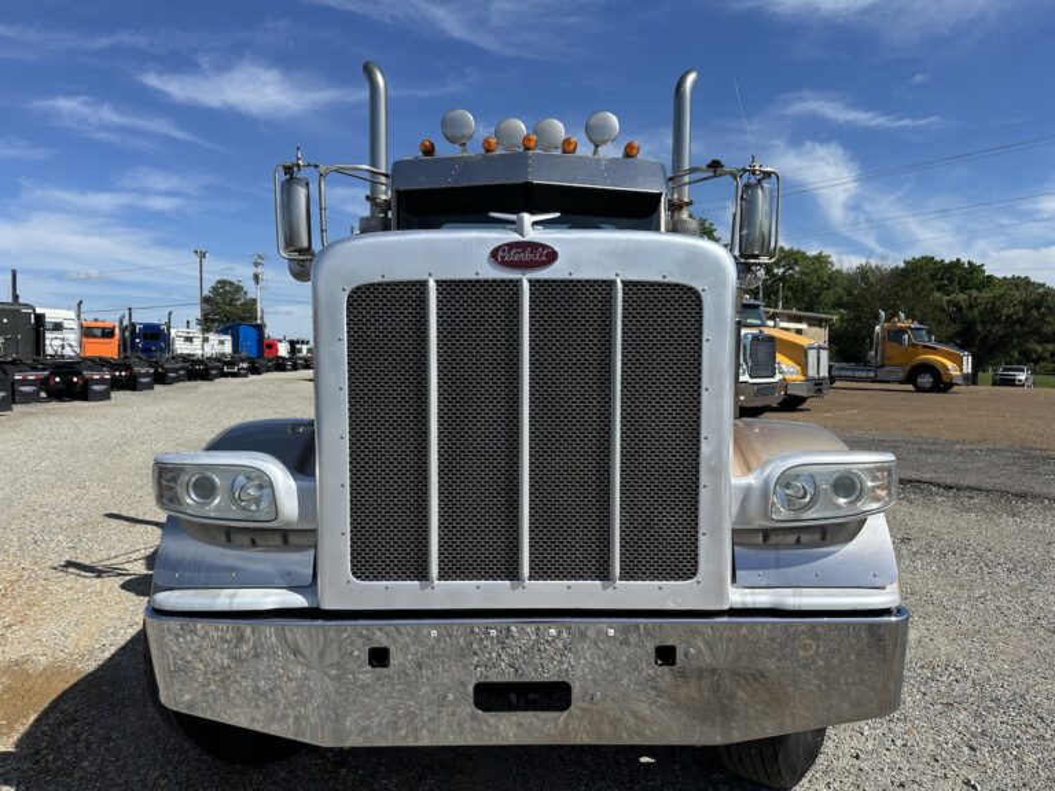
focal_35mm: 24
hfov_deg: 71.6
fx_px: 731
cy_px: 396
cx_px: 528
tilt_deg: -3.2
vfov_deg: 56.8
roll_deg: +0.2
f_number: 1.78
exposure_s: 1/5848
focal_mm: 6.86
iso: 80
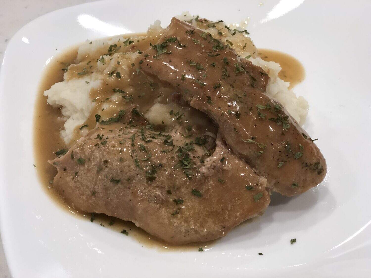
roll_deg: -1.0
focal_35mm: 57
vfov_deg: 25.7
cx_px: 186
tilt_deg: -42.9
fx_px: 611
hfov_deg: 33.8
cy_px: 139
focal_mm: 6.6
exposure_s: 1/30
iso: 64
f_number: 2.8
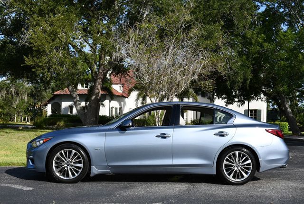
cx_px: 152
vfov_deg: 28.1
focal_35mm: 48
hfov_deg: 41.1
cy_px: 102
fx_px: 406
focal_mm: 24
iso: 100
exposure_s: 1/320
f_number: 8
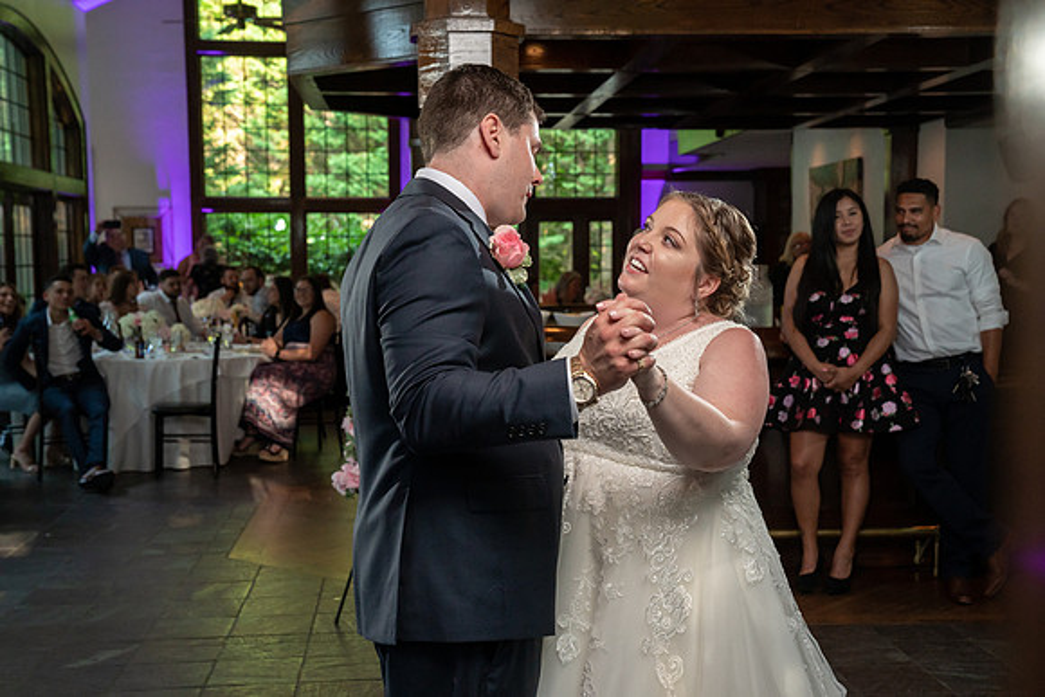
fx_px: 1423
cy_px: 348
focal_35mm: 49
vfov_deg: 27.5
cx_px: 522
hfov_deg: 40.3
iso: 2000
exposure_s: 1/200
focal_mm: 49
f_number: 5.6
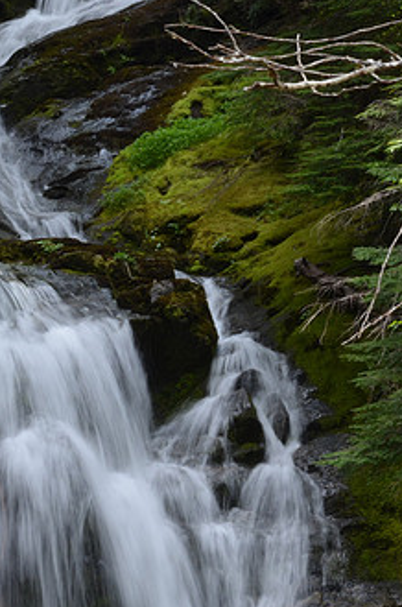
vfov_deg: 11.1
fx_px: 3112
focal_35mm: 185
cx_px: 116
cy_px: 411
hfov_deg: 7.4
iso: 200
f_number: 22
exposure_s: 1/10
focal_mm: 70
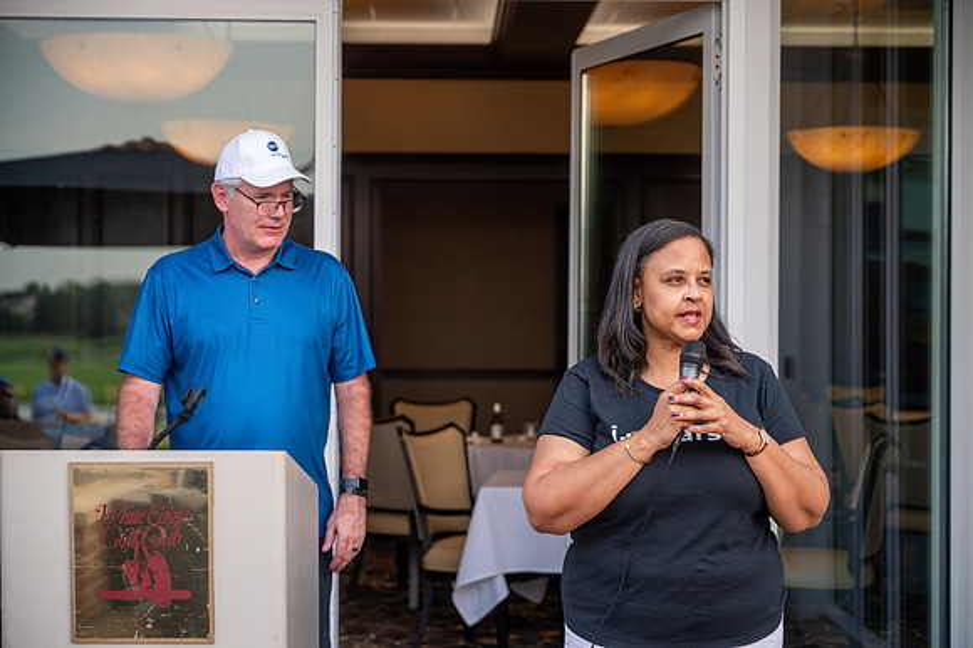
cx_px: 486
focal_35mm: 70
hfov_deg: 28.9
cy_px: 324
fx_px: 1891
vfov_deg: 19.4
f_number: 4
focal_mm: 70
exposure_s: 1/400
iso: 500
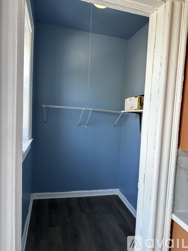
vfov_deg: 71.6
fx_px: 174
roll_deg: -3.9
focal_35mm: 24
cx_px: 94
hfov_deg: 56.8
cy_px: 126
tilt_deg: -4.1
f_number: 1.78
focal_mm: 6.86
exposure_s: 1/121
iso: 100
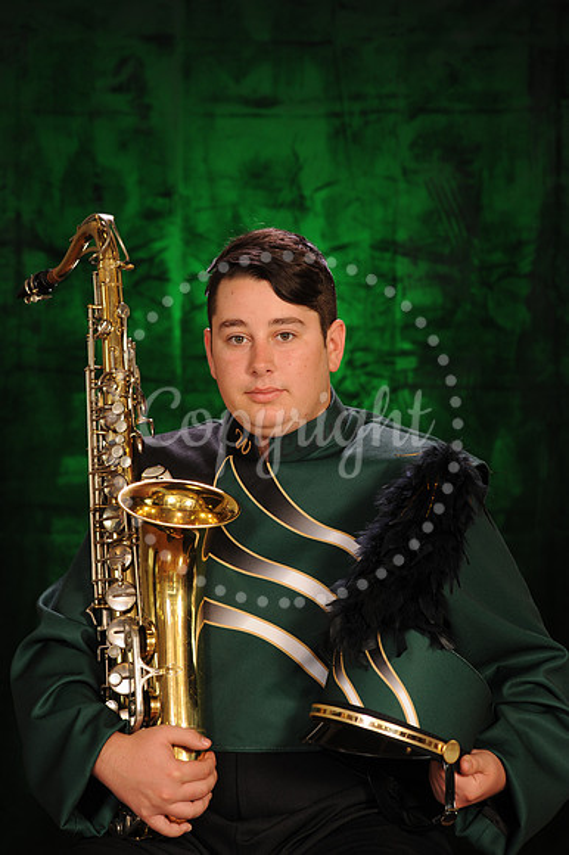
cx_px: 284
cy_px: 428
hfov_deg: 8.1
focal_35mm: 170
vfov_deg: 12.1
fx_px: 4035
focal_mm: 170
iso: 400
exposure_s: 1/60
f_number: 6.3
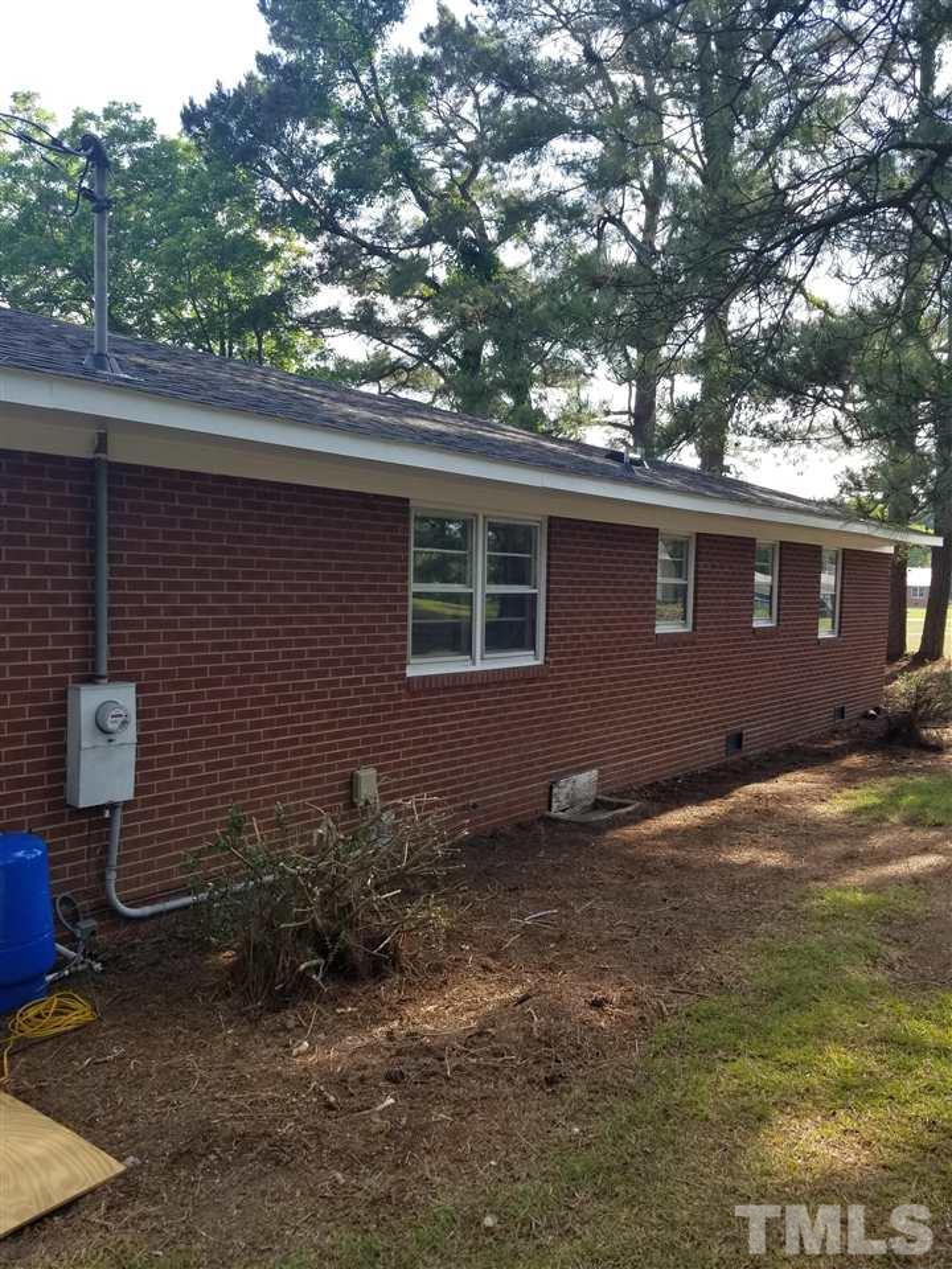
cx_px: 476
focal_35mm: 26
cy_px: 634
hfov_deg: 53.1
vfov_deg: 67.3
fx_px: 953
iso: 50
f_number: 1.7
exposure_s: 1/588
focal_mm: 4.25
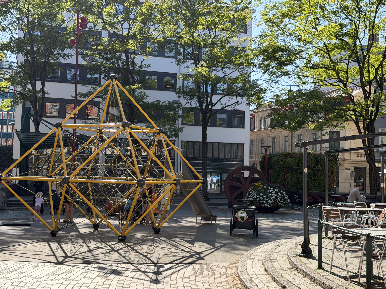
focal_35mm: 48
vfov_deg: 30.3
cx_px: 193
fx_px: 535
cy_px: 144
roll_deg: -1.3
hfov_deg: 39.7
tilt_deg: +2.4
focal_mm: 6.76
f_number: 1.78
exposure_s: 1/2033
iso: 100
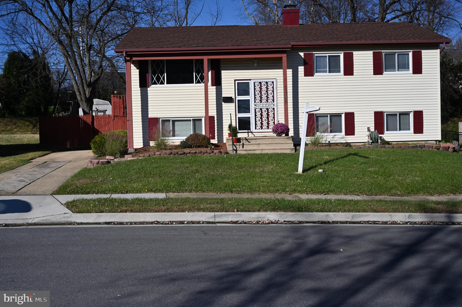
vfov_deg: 32.6
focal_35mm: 41
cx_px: 231
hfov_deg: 47.4
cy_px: 154
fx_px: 526
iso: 280
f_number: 4
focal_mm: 41
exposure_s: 1/8000
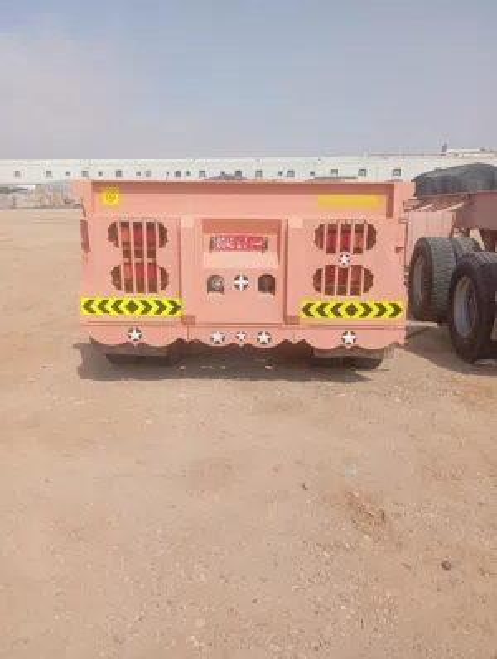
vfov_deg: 63.4
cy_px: 330
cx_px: 248
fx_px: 534
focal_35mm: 28
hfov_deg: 49.9
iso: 110
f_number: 1.8
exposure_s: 1/1093
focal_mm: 4.22
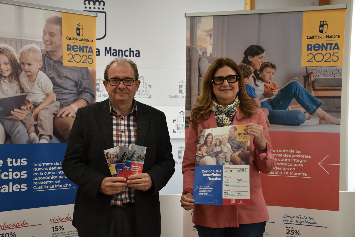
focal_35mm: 57
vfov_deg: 23.8
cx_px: 178
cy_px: 118
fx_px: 562
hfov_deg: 35.1
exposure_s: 1/80
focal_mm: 38
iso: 400
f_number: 4.2
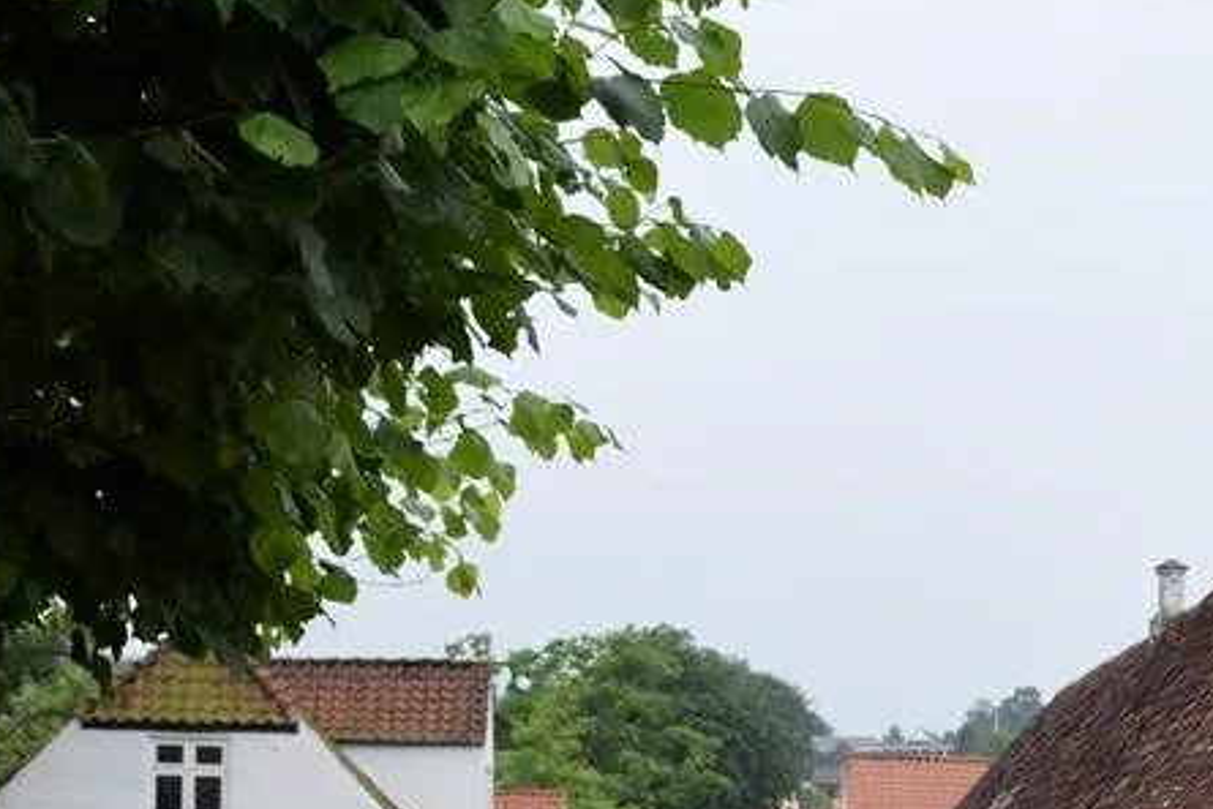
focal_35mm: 98
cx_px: 1216
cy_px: 948
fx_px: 3310
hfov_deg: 20.1
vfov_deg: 13.6
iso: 320
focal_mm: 27
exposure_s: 1/250
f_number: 8
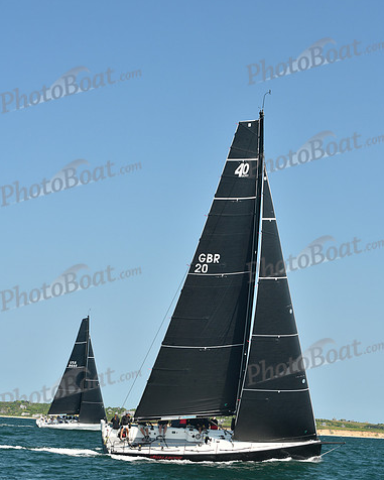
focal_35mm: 80
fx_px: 1136
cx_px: 194
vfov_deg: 23.8
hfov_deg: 19.2
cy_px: 219
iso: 320
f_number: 5.6
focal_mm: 70
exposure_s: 1/640
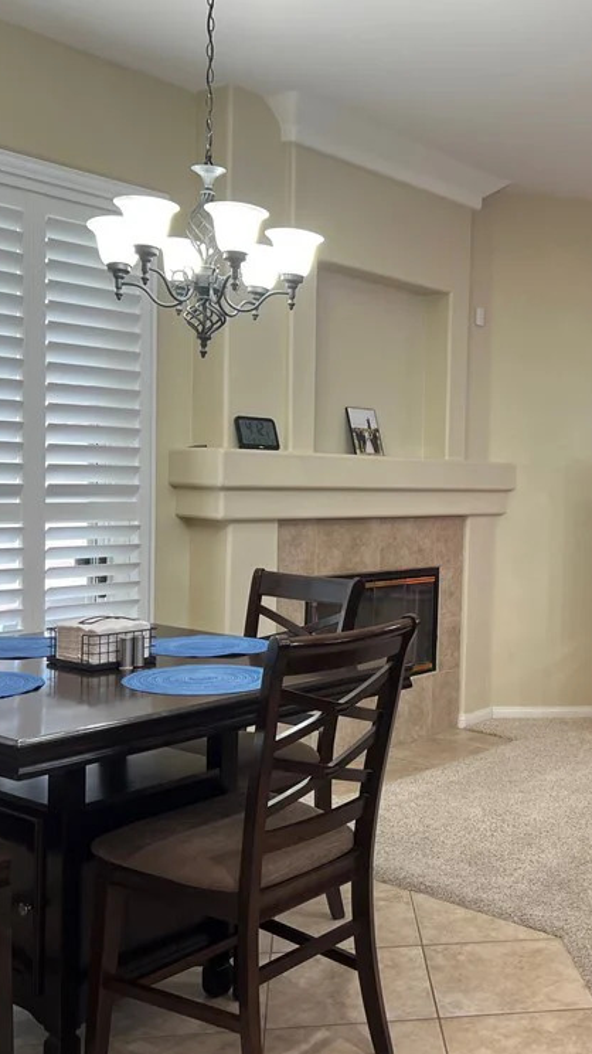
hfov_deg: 29.3
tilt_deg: -3.3
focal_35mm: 39
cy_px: 518
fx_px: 1089
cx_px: 523
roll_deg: -1.5
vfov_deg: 51.6
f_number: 1.5
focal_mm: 5.7
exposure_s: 1/60
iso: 64
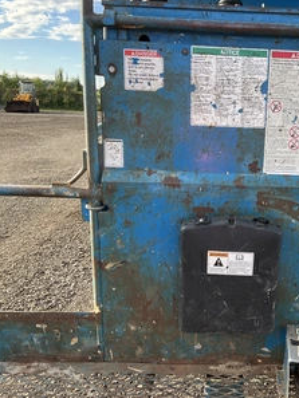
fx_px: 449
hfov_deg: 35.6
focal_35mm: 39
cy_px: 200
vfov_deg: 47.8
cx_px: 243
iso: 25
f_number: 1.8
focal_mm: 3
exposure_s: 1/391
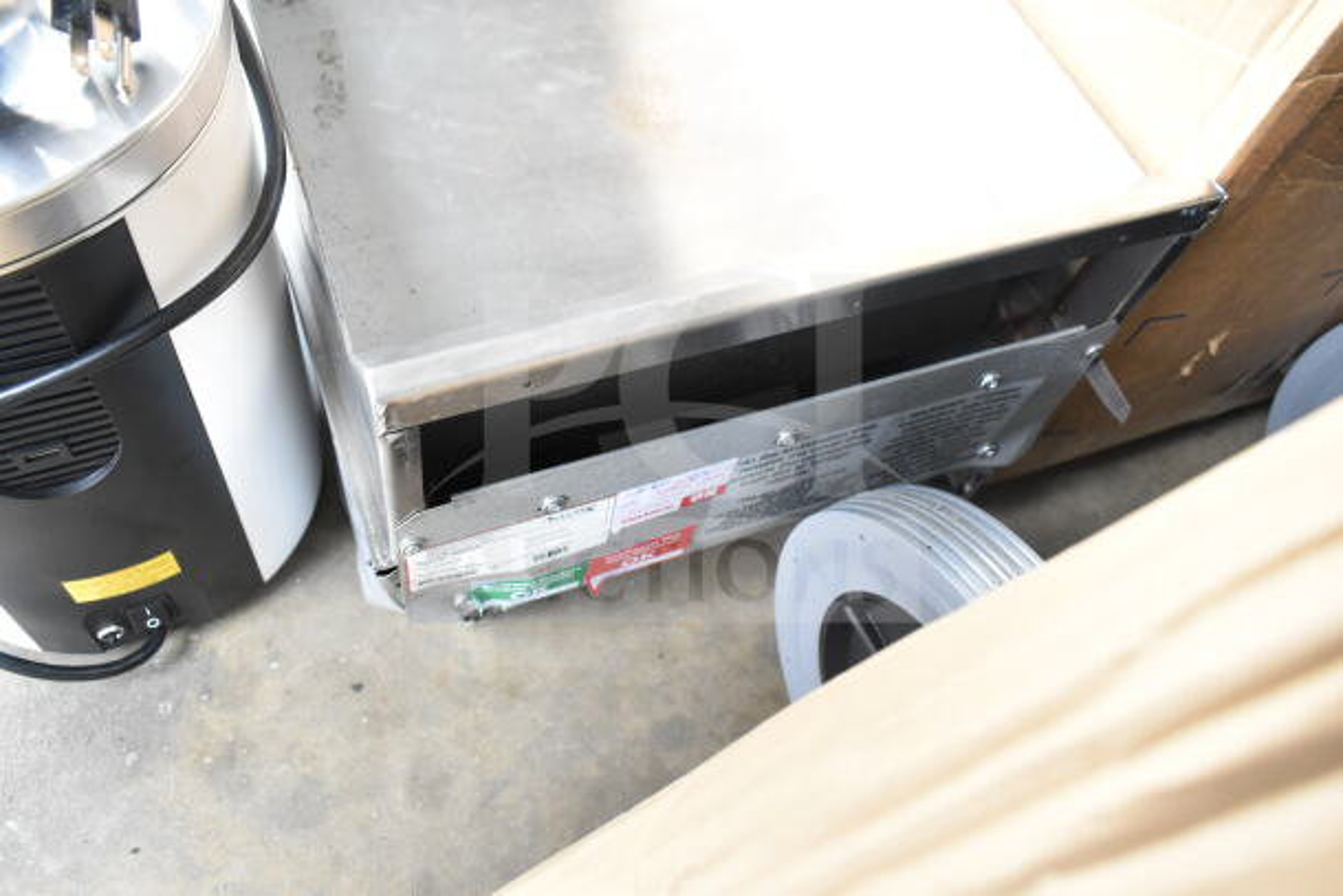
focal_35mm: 30
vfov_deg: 43.6
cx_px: 672
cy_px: 448
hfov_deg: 61.9
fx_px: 1119
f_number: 5
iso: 1600
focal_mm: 20
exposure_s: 1/100
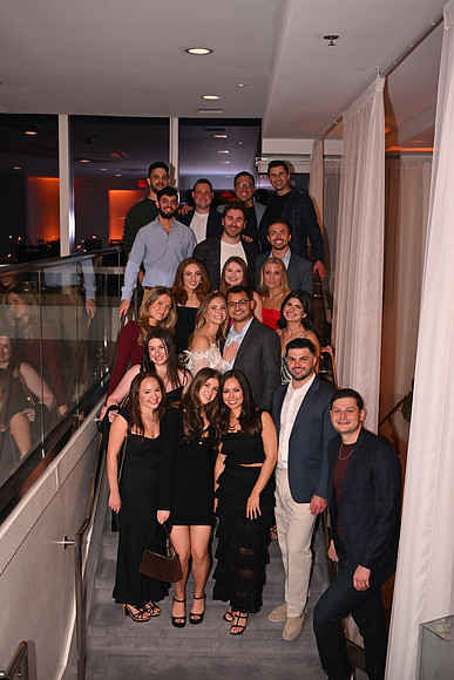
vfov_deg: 48.4
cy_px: 340
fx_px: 756
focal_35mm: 40
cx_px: 227
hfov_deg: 33.4
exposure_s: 1/60
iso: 1600
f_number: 5
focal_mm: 40
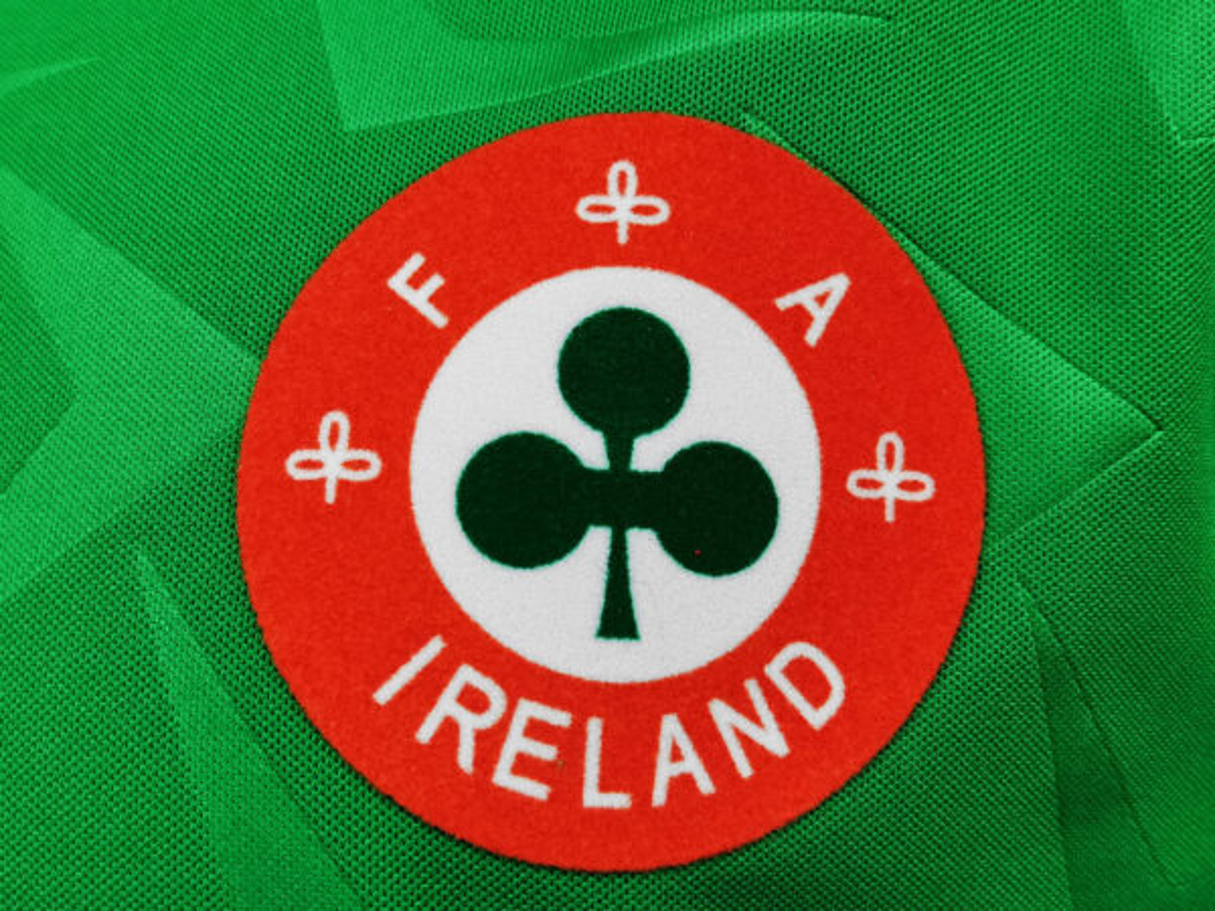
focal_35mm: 36
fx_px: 1264
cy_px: 456
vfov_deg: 39.7
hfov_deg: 51.4
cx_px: 608
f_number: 1.8
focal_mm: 5.58
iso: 125
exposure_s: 1/100
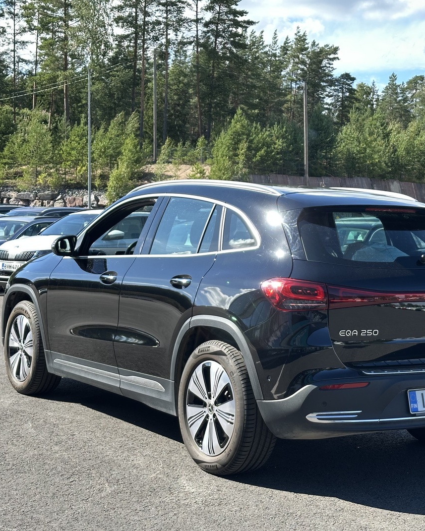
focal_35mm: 63
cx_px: 263
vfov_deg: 30.0
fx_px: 990
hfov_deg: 24.2
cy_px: 266
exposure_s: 1/506
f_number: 1.78
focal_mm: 6.86
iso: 64
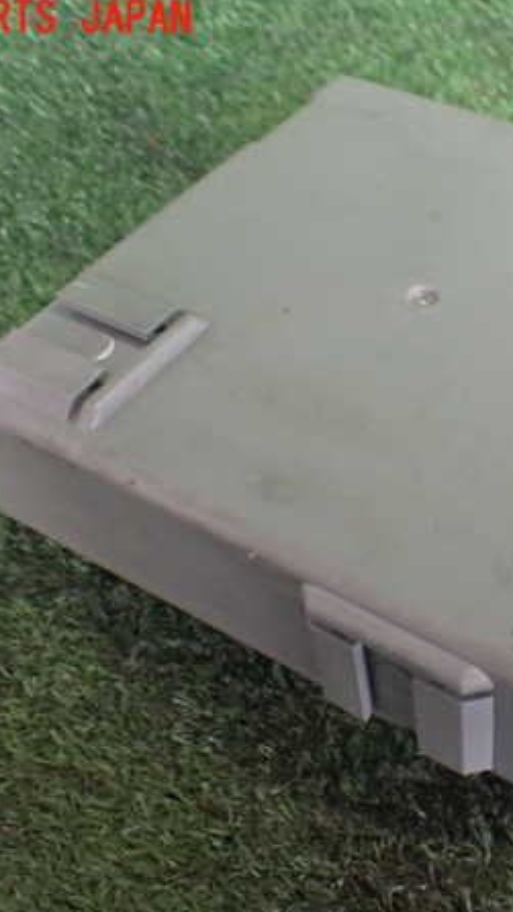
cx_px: 433
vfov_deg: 46.4
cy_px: 454
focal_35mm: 44
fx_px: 1064
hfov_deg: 26.5
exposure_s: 1/125
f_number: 2.3
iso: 800
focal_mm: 5.4
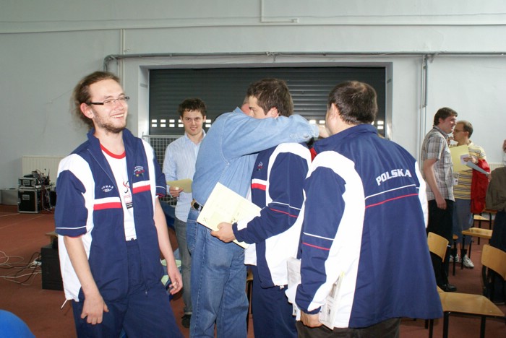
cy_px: 169
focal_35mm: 30
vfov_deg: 43.7
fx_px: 422
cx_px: 253
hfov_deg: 61.9
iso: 800
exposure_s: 1/30
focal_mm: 20
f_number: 5.6
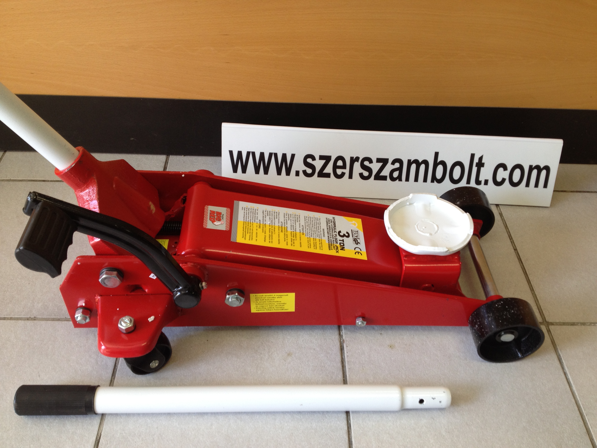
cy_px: 224
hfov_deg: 52.6
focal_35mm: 35
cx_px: 298
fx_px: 604
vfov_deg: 40.7
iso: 64
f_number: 2.4
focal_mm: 4.28
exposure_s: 1/30
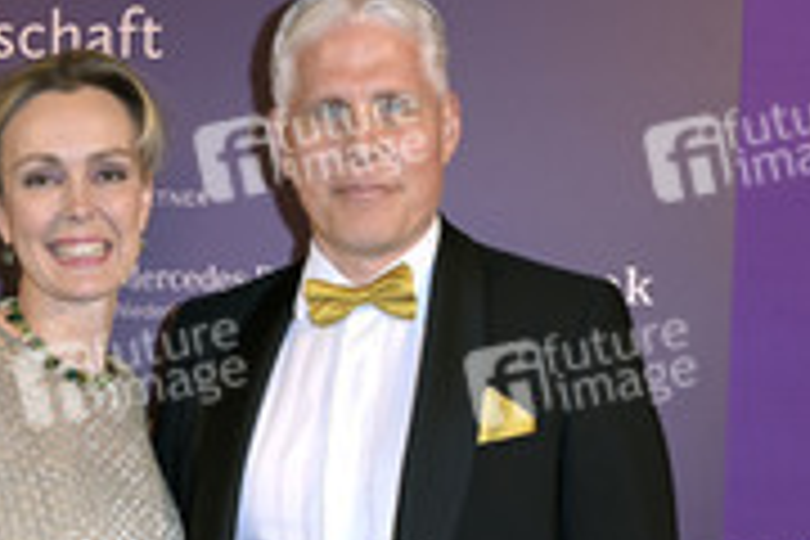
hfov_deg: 23.6
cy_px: 486
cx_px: 191
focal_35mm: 85
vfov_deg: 15.9
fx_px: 1912
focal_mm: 34
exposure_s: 1/160
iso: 500
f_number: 5.6
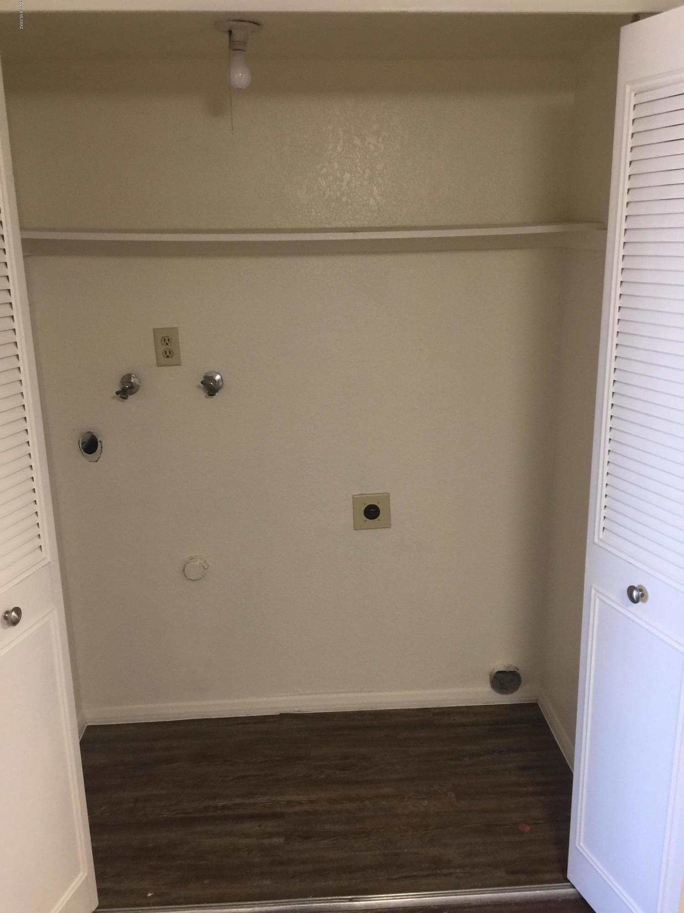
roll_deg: +0.8
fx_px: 764
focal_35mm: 29
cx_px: 342
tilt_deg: -14.7
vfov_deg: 61.7
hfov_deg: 48.2
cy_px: 456
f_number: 2.2
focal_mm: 4.15
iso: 40
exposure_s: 1/15
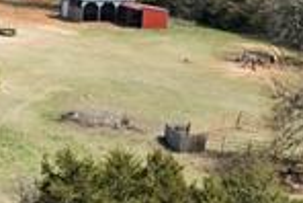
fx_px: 1281
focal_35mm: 152
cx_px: -153
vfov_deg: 8.5
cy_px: 416
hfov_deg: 12.8
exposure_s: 1/1250
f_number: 2.8
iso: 100
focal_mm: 8.4
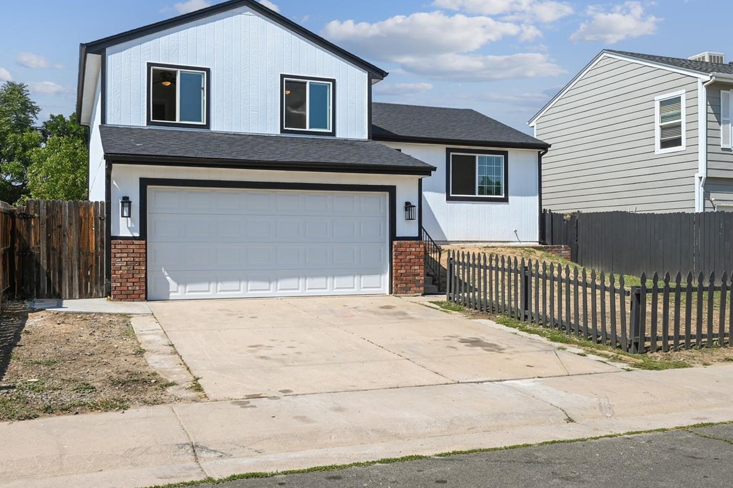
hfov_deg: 57.6
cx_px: 334
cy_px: 231
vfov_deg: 40.3
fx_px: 665
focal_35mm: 33
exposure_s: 1/1000
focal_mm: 24.5
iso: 400
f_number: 10
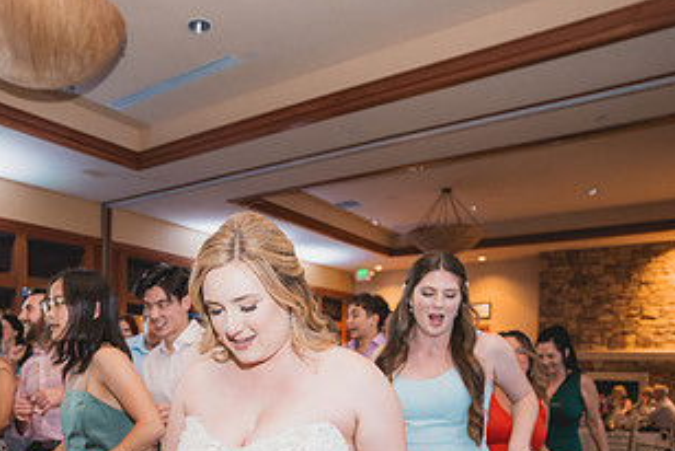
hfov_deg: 57.4
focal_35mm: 32
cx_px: 228
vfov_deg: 38.2
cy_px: 413
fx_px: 601
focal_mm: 17
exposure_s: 1/50
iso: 2500
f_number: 2.8
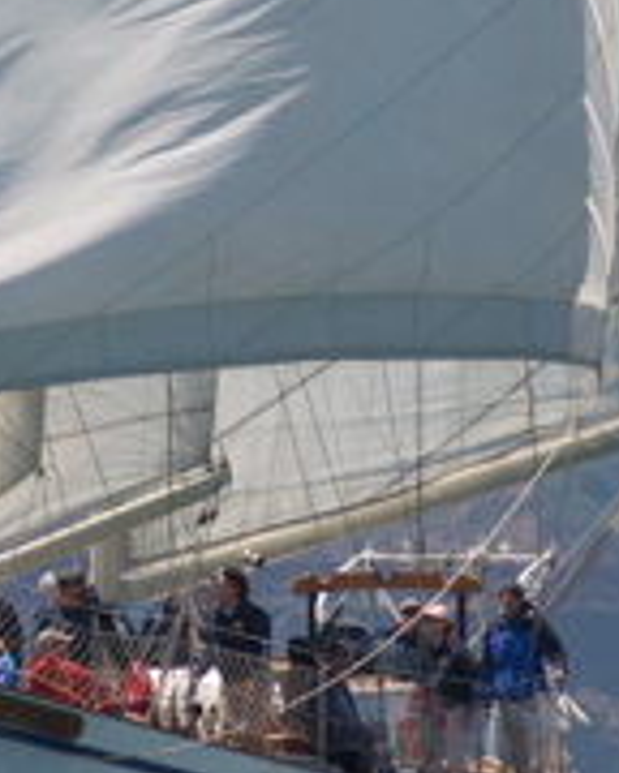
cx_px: 191
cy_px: 326
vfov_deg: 2.1
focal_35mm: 915
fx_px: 20954
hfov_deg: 1.7
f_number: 5.6
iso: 800
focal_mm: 200
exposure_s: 1/4000
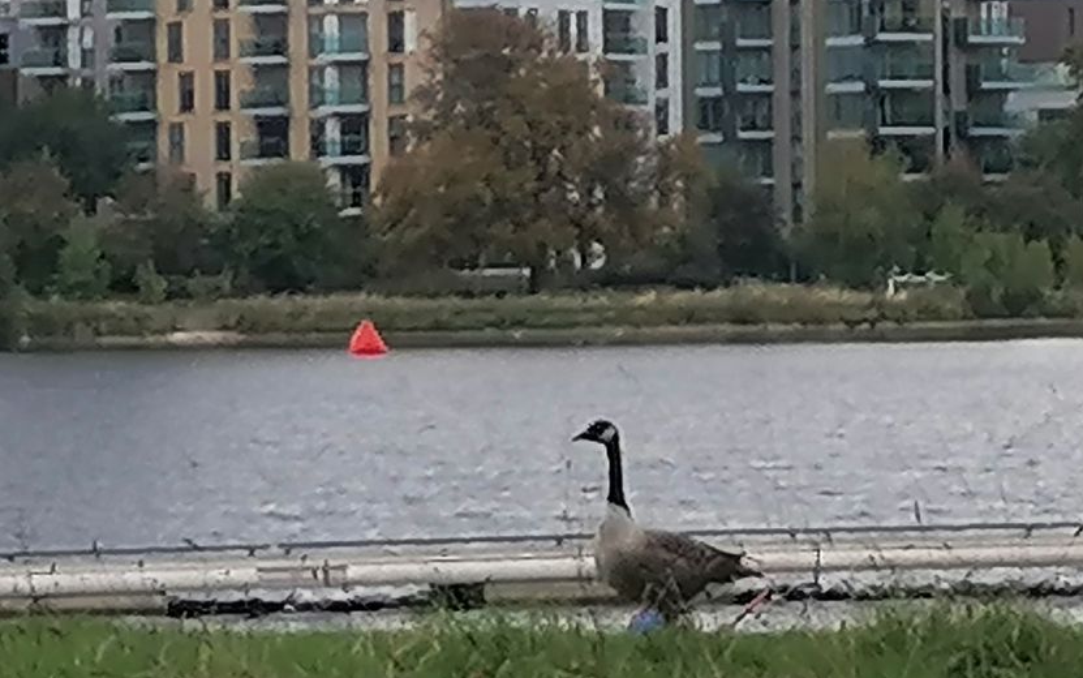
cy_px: 454
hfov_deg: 8.3
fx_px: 7470
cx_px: 407
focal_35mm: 253
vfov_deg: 5.2
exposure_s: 1/219
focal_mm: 5.3
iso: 50
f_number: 1.8
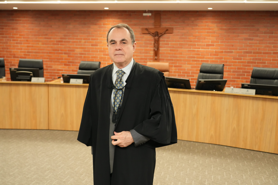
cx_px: 139
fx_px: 286
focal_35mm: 37
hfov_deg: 51.9
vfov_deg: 35.9
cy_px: 92
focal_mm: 37
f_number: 4
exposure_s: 1/250
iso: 4000
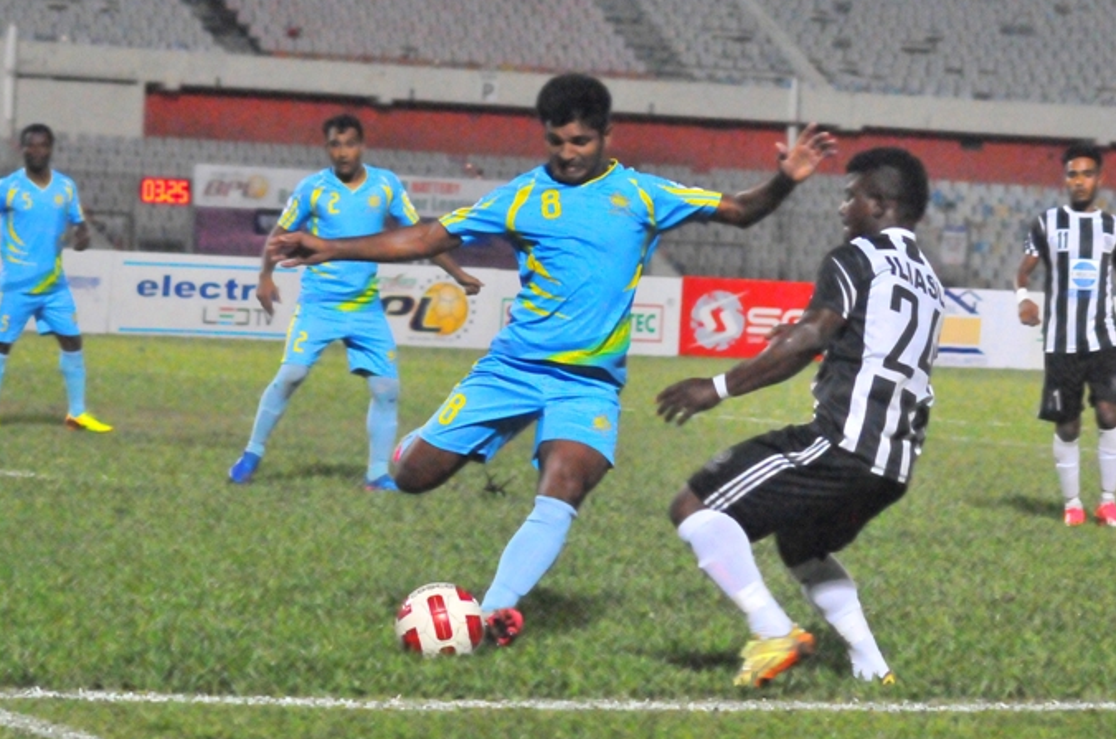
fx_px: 4920
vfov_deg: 8.6
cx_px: 561
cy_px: 367
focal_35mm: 159
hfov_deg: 12.9
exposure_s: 1/500
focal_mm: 70
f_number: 4.5
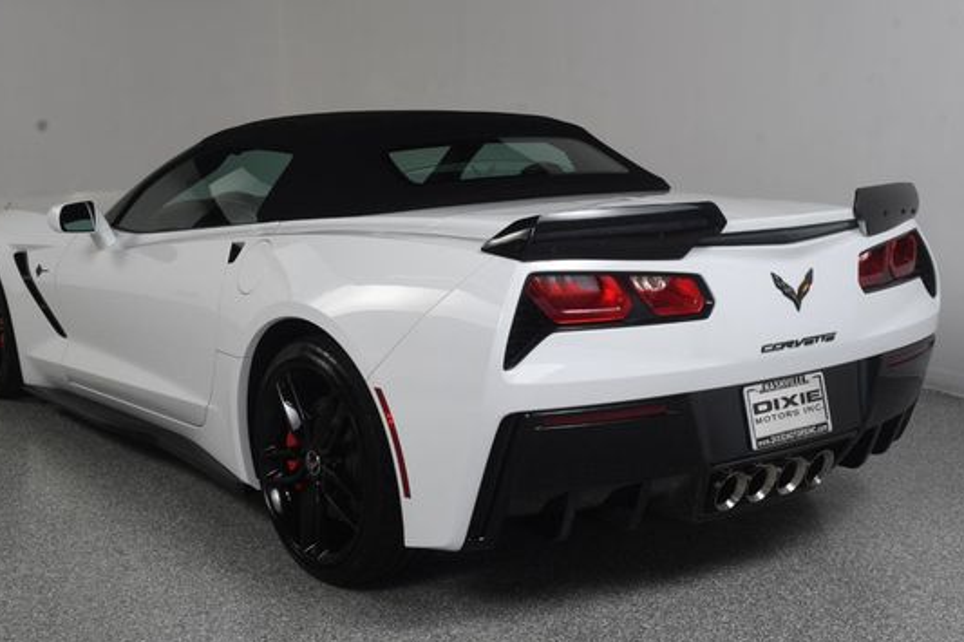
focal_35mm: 48
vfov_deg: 28.0
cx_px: 438
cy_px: 298
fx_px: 1285
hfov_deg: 41.1
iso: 100
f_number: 13
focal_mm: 27
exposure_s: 1/160
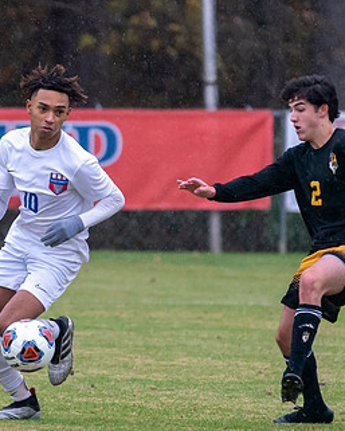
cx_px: 89
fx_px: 14033
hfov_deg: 1.4
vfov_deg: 1.8
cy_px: 215
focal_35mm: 1100
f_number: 5.6
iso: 2500
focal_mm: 382
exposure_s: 1/1000
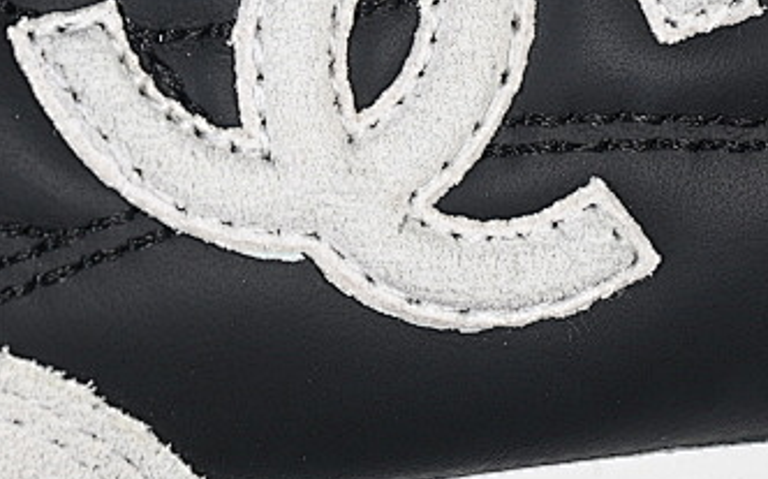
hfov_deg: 8.4
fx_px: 5208
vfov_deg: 5.2
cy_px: -44
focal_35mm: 249
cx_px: 296
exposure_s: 1/60
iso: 160
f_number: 6.3
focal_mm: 50
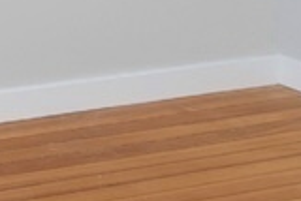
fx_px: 1071
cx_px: -440
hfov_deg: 12.3
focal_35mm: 128
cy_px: -279
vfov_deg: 9.5
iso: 250
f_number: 11
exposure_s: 1/10
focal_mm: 16
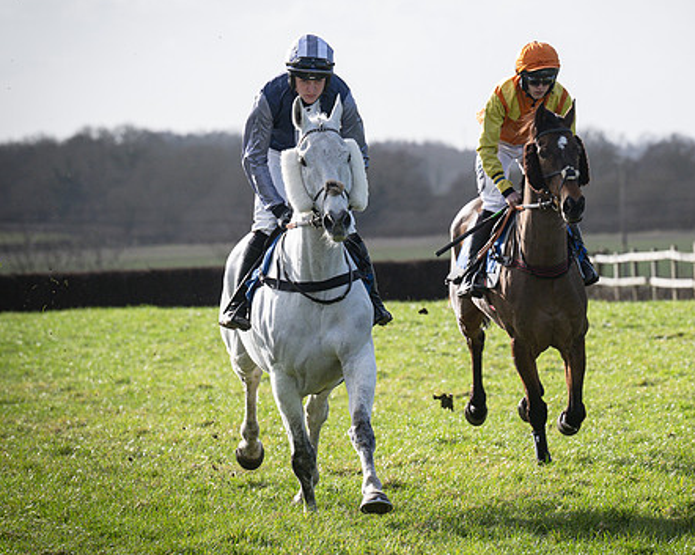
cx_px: 494
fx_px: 6845
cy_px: 245
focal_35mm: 333
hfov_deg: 5.8
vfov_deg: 4.6
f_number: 5
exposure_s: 1/2000
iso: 400
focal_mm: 155
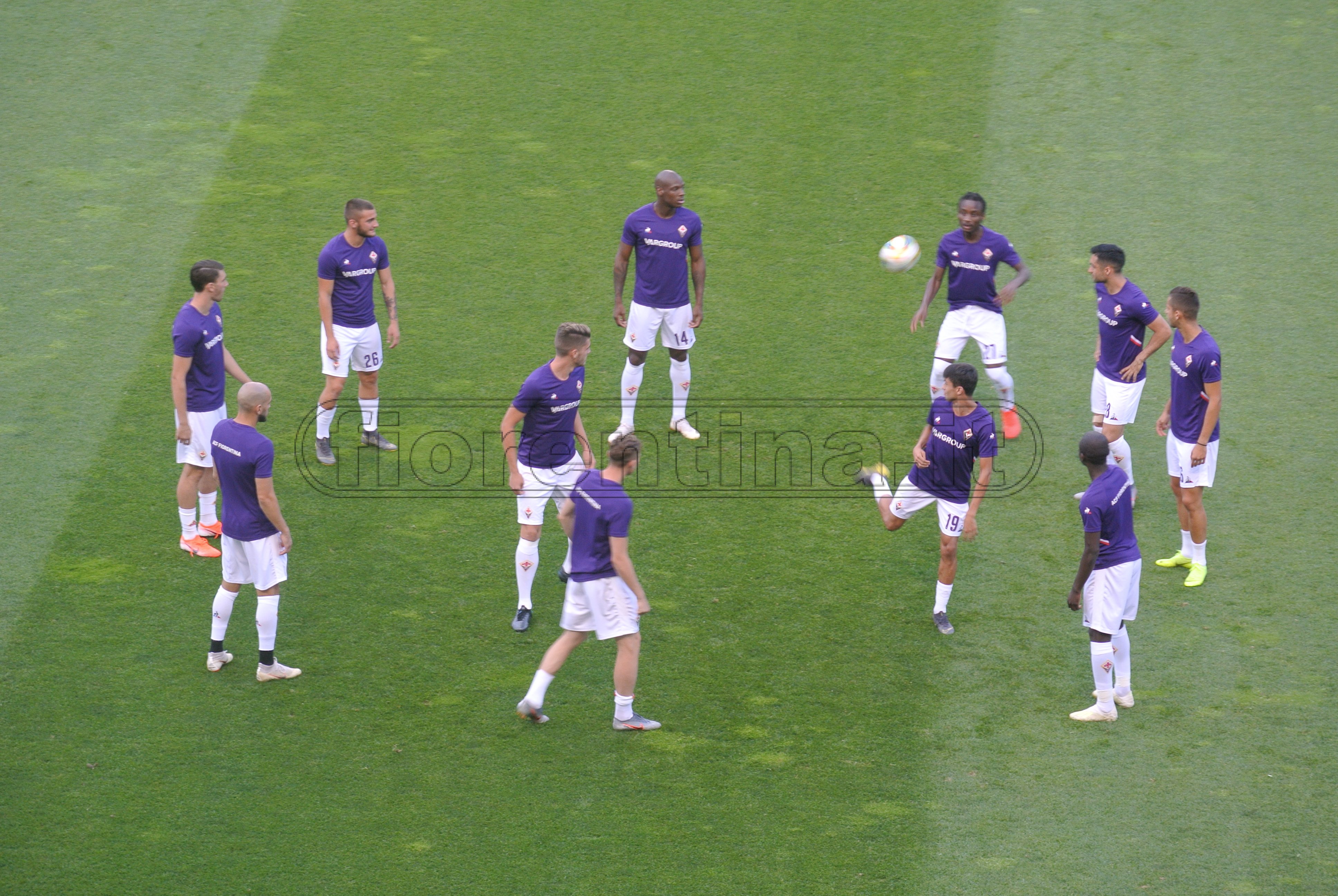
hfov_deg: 11.5
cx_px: 669
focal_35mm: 179
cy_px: 448
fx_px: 6661
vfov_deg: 7.7
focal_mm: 66.4
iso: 220
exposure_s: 1/60
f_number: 4.5
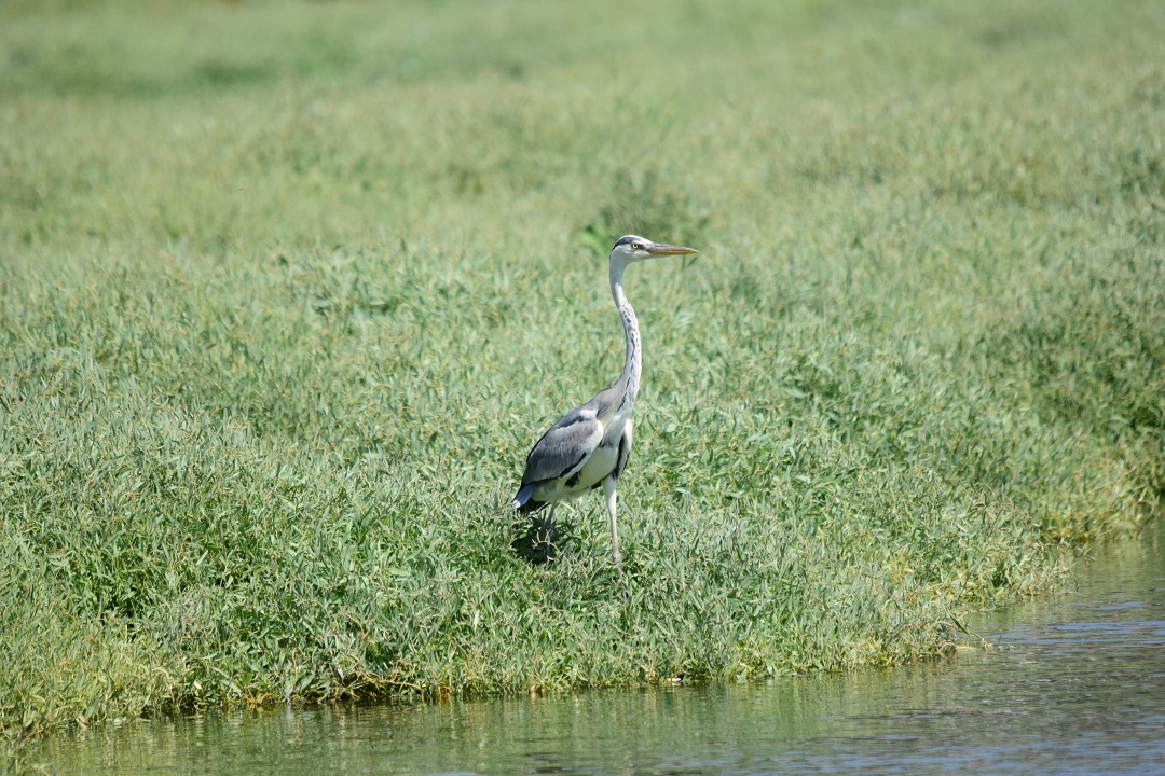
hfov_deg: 2.7
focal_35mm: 750
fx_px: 24269
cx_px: 582
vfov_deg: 1.8
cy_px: 388
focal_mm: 500
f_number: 7.1
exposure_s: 1/4000
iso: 1250
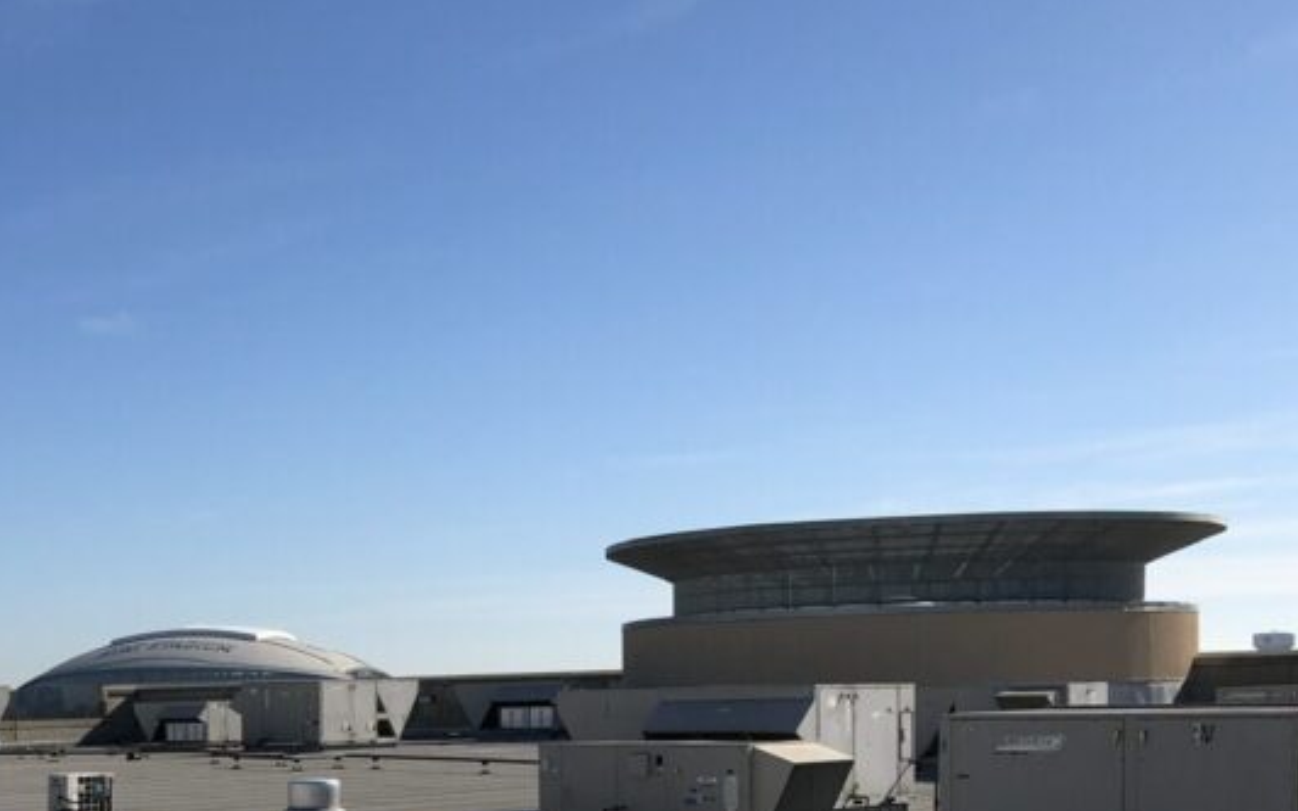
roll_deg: +0.6
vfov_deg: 21.8
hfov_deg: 33.2
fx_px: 2016
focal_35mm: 57
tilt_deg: -2.7
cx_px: 54
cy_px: 848
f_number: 1.8
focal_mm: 4
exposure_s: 1/3436
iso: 20
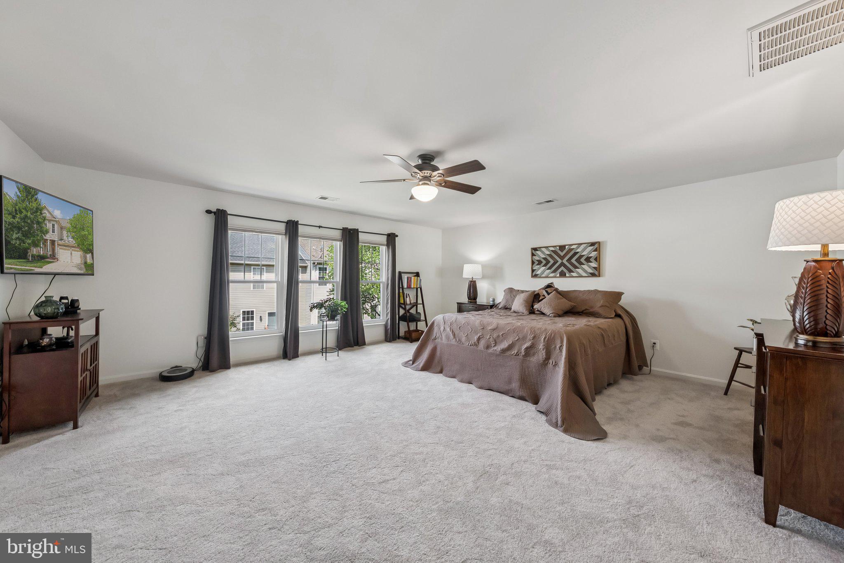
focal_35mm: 12
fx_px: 281
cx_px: 422
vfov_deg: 90.1
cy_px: 282
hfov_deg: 112.6
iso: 640
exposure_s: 1/160
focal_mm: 12
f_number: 7.1
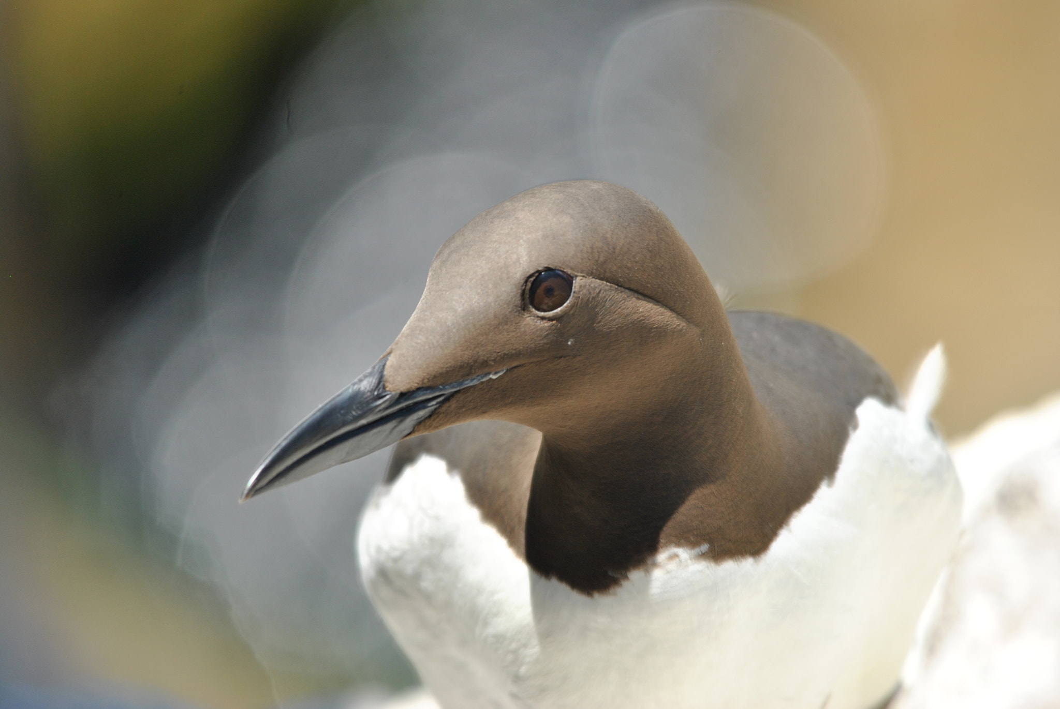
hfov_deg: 2.7
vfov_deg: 1.8
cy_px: 354
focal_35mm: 750
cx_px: 530
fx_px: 22110
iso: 200
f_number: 6.3
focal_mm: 500
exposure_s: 1/500
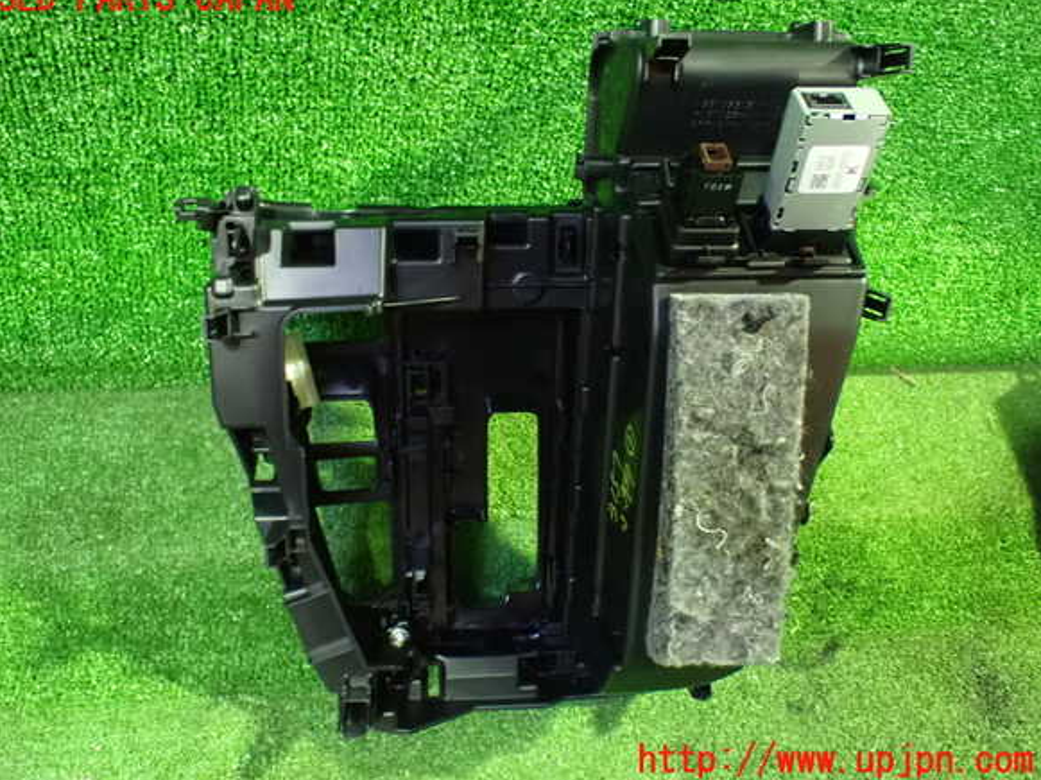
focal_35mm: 31
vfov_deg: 45.4
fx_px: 932
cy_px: 380
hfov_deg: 58.4
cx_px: 505
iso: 1600
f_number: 2.3
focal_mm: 5.4
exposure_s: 1/30
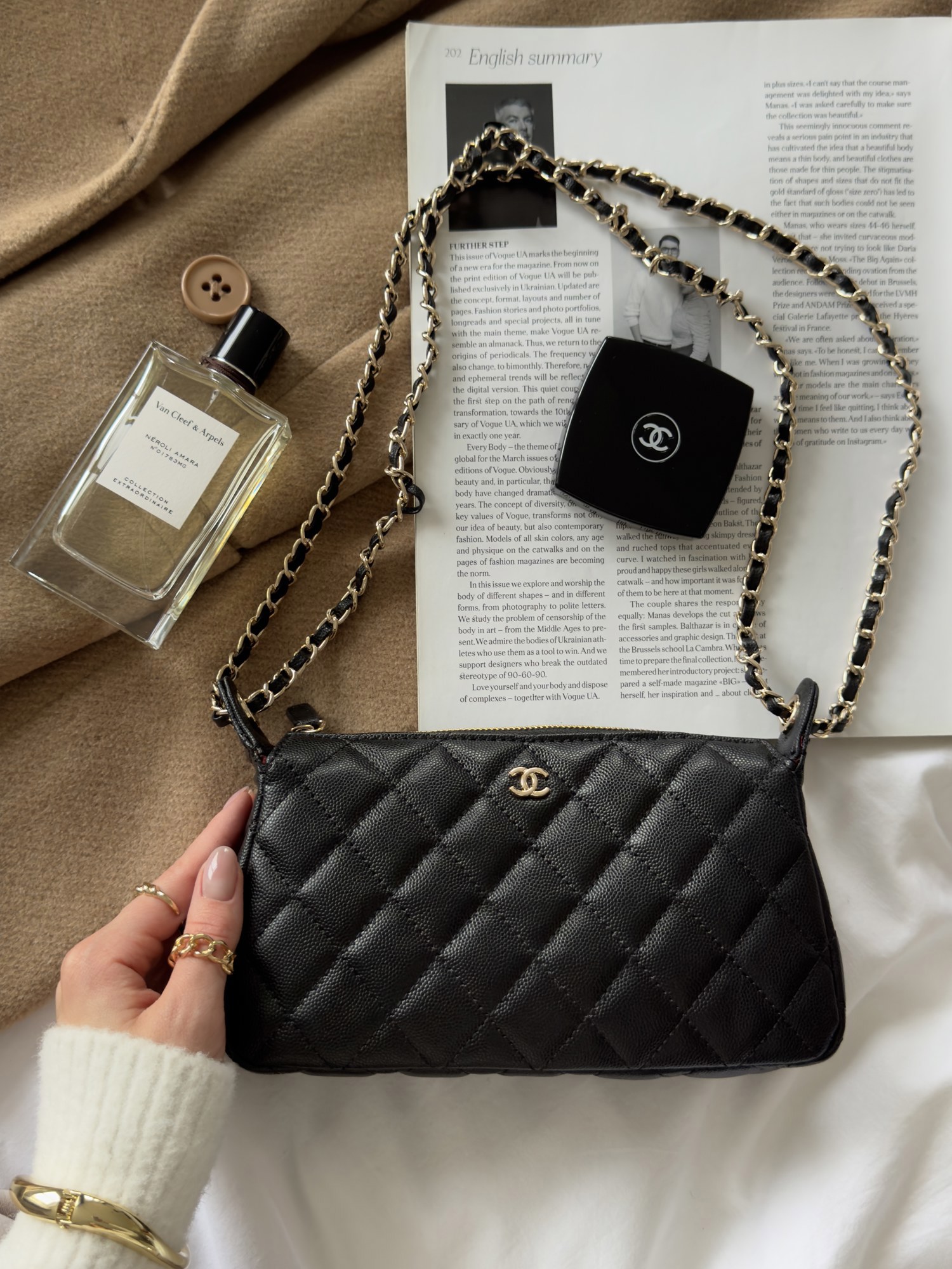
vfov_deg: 52.6
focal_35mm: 35
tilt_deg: -80.5
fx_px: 1283
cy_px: 634
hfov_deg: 40.7
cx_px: 476
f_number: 1.78
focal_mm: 6.76
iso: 250
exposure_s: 1/60
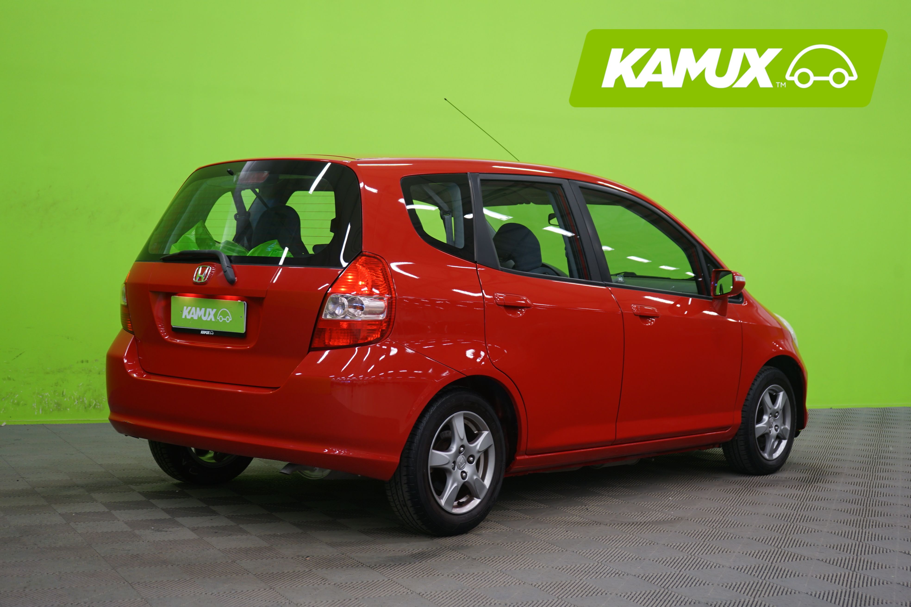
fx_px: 1290
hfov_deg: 38.9
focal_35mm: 51
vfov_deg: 26.5
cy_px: 304
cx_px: 456
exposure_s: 1/8
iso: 400
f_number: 5
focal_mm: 51
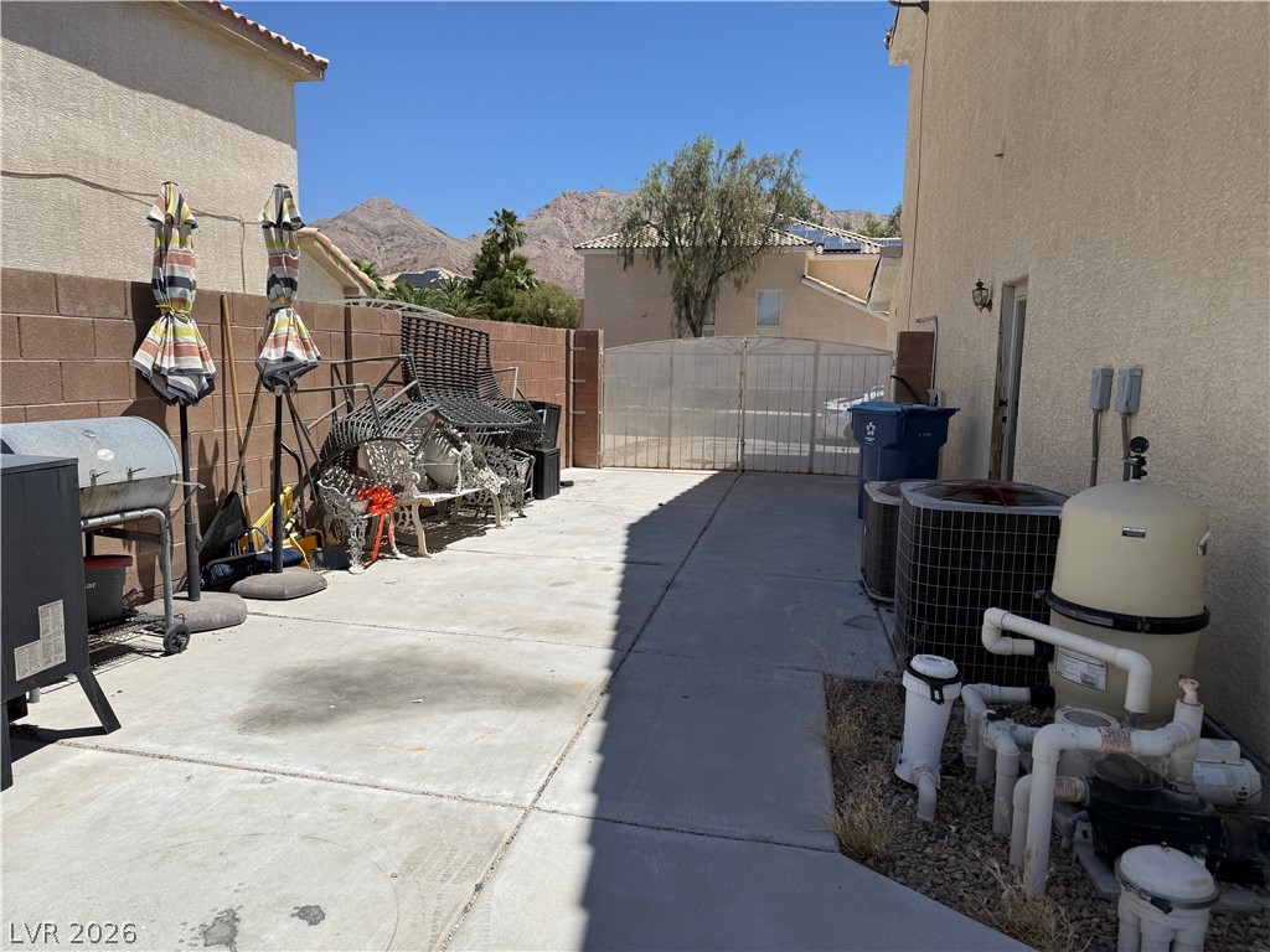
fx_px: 881
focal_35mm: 24
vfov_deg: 56.8
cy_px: 476
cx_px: 635
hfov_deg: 71.6
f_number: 1.78
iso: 80
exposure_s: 1/7353
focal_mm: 6.76
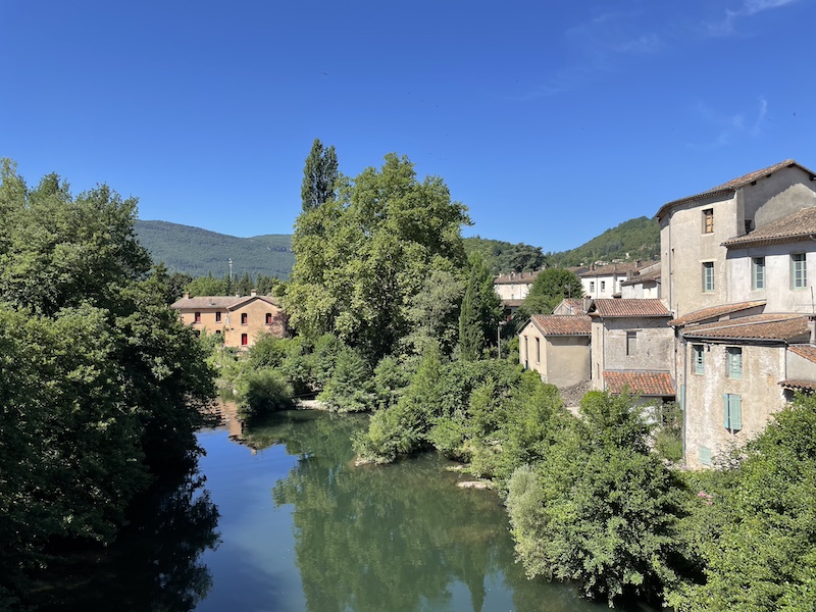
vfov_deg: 53.1
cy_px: 306
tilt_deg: +1.5
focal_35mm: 26
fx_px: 613
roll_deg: +1.5
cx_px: 408
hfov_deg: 67.3
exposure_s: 1/2257
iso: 32
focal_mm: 4.2
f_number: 1.6
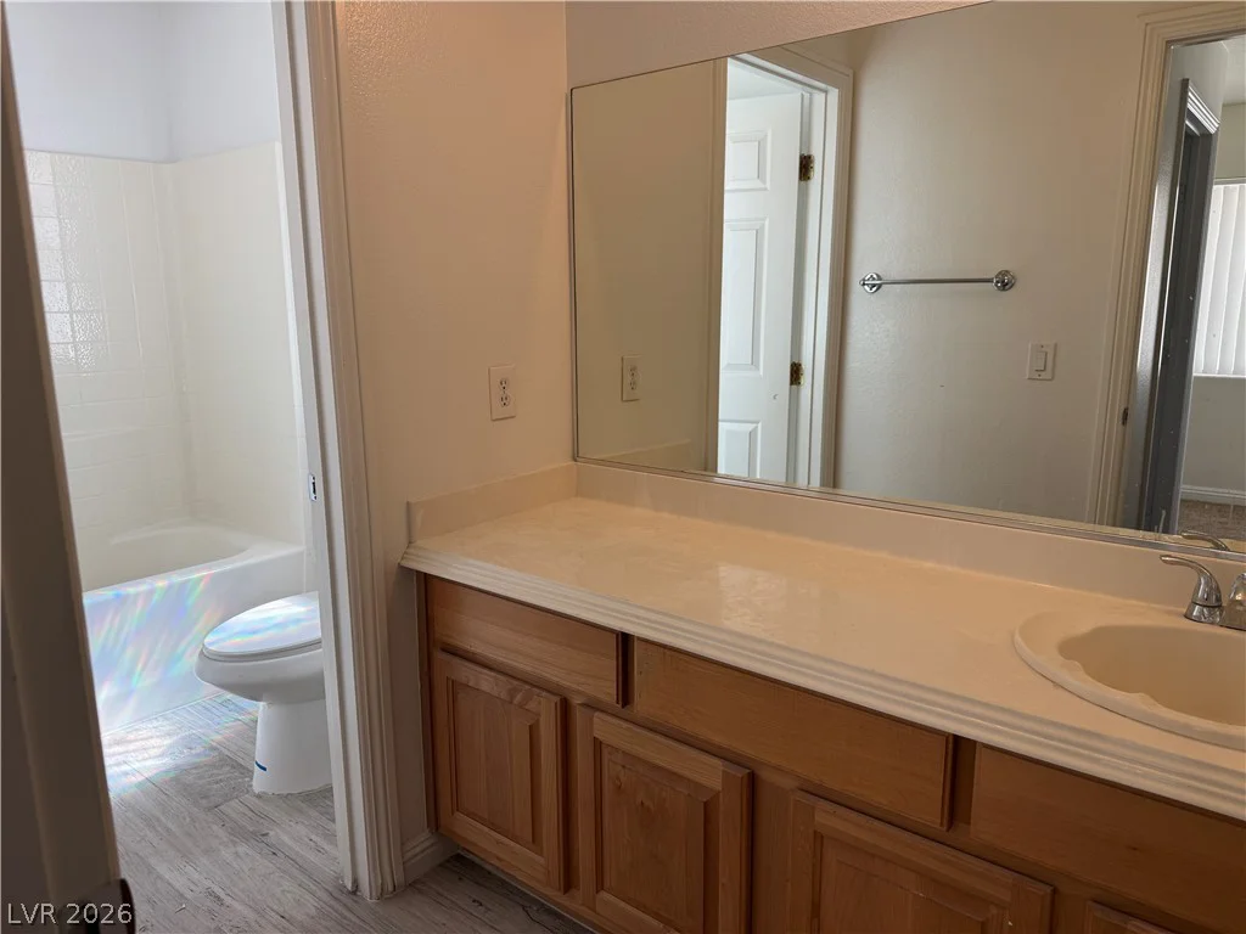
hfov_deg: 71.6
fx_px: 864
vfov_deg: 56.8
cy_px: 467
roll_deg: +1.1
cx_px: 623
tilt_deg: -11.1
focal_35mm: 24
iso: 50
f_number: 1.78
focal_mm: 6.76
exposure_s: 1/129
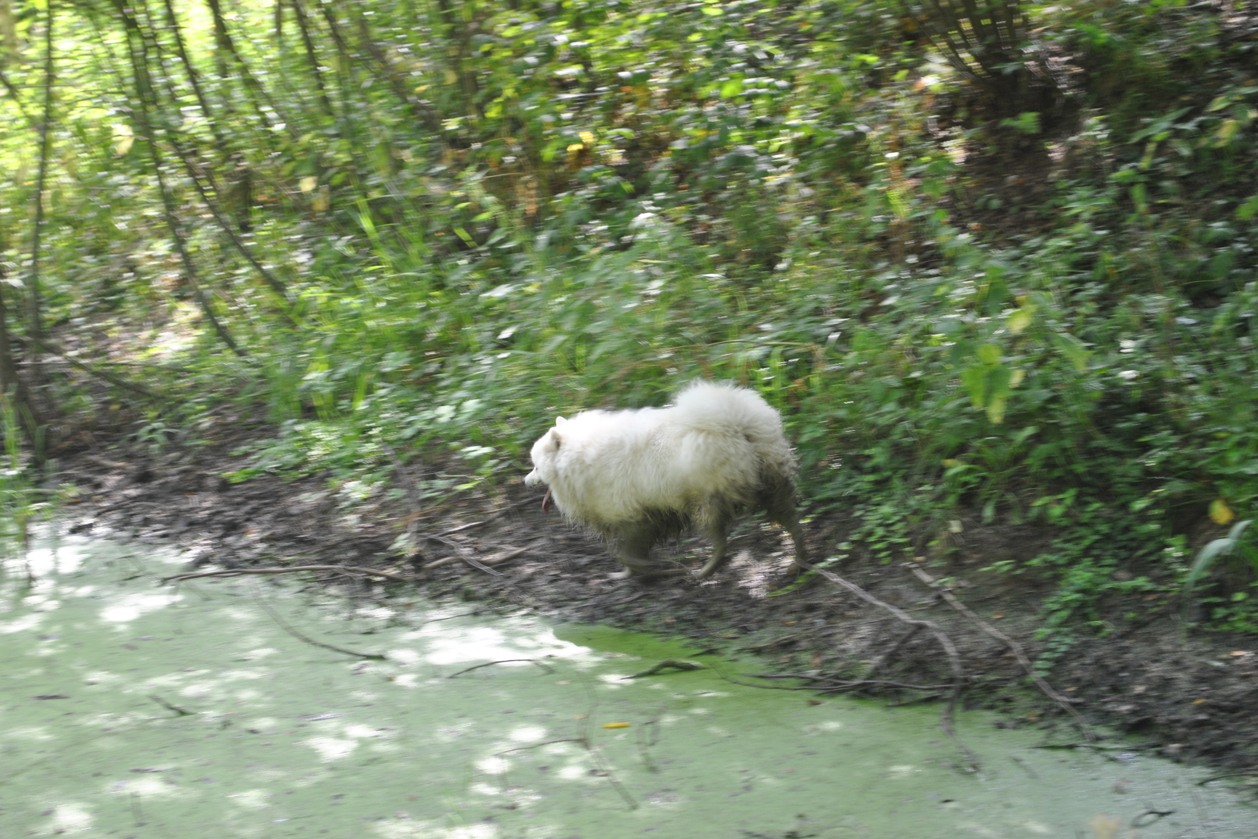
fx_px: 2918
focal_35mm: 84
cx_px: 630
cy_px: 416
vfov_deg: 16.4
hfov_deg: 24.3
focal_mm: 55
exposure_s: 1/30
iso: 200
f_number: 5.6
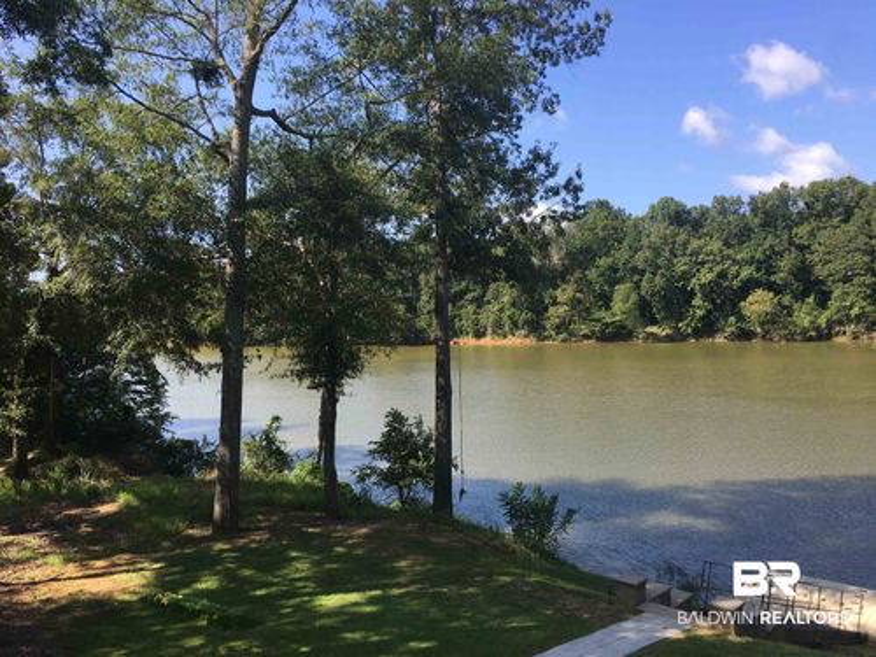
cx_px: 438
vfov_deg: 48.2
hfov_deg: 61.7
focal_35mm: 29
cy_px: 328
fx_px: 734
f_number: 2.2
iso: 25
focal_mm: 4.15
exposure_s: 1/663
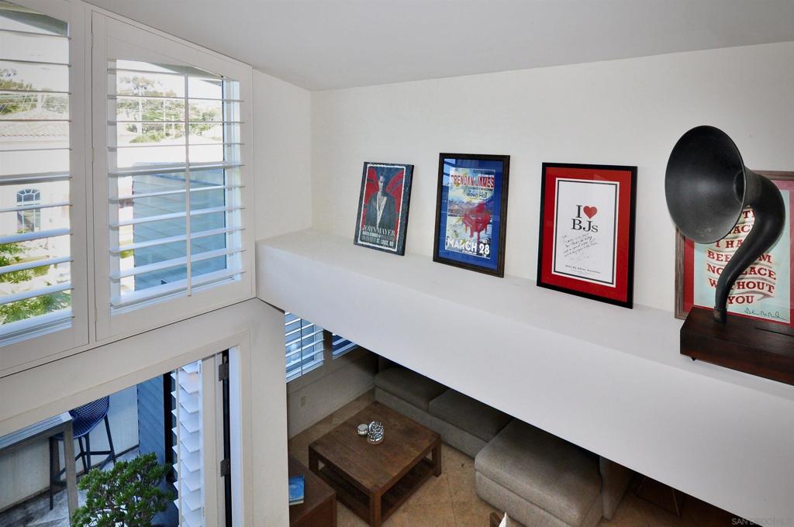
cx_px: 397
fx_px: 363
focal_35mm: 16
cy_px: 264
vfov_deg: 71.9
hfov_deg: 95.1
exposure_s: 1/60
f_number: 8
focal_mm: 11
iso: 640
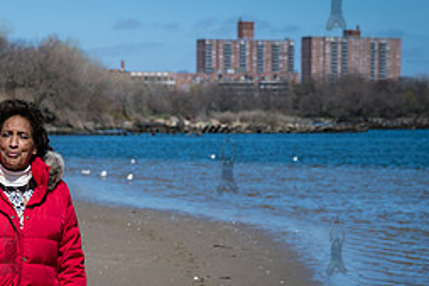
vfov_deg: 8.9
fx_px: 1822
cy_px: 245
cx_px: 8
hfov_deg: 13.3
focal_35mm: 153
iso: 64
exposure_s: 1/1000
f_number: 4
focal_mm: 67
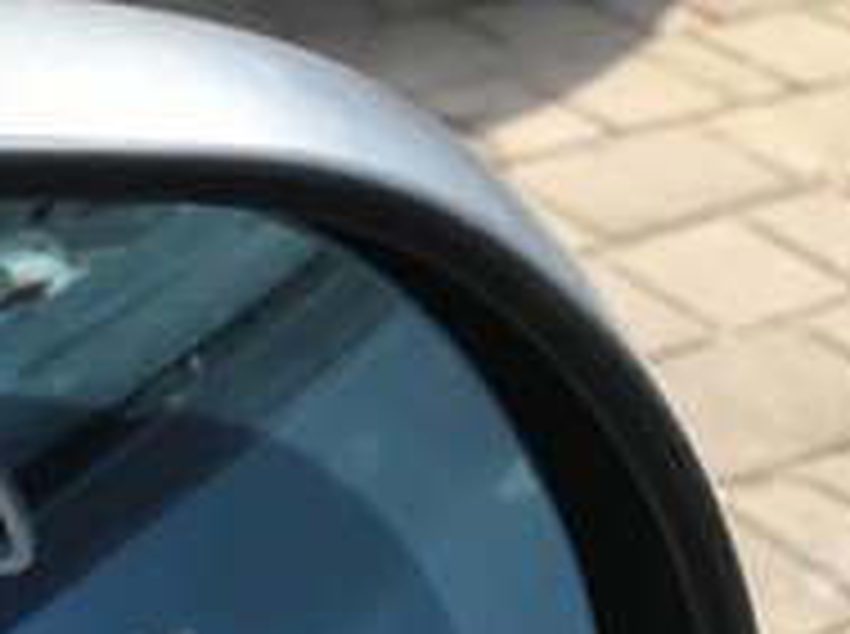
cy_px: 540
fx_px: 2328
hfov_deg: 19.1
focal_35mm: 95
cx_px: -270
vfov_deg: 15.4
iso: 20
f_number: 1.8
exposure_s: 1/656
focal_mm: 3.99
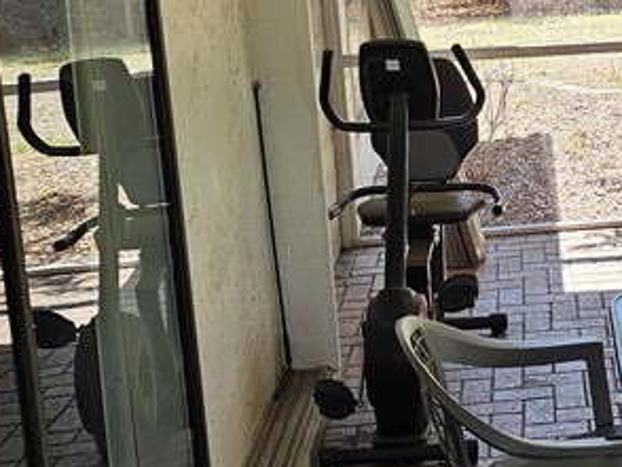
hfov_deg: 23.0
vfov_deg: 18.3
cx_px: 681
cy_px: 101
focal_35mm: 80
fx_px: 1439
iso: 32
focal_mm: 6.3
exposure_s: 1/180
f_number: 1.7
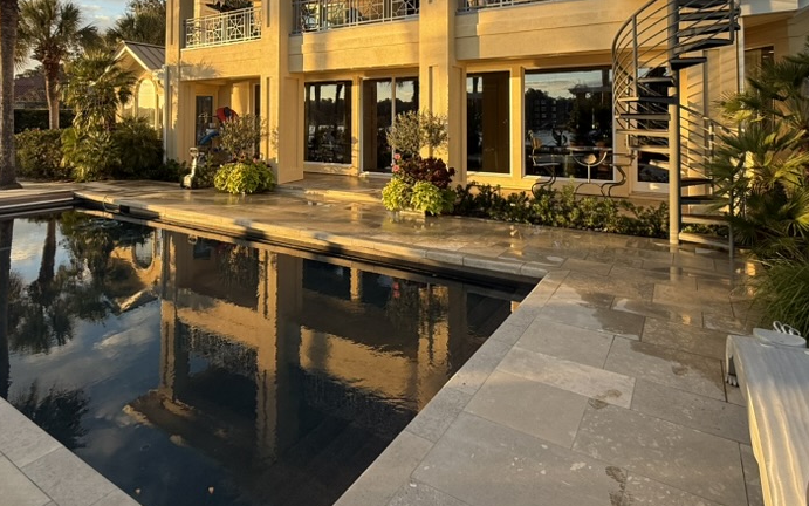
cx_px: 383
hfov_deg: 79.6
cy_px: 110
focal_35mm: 22
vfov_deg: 52.0
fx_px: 485
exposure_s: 1/275
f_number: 2.2
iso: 50
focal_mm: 2.22
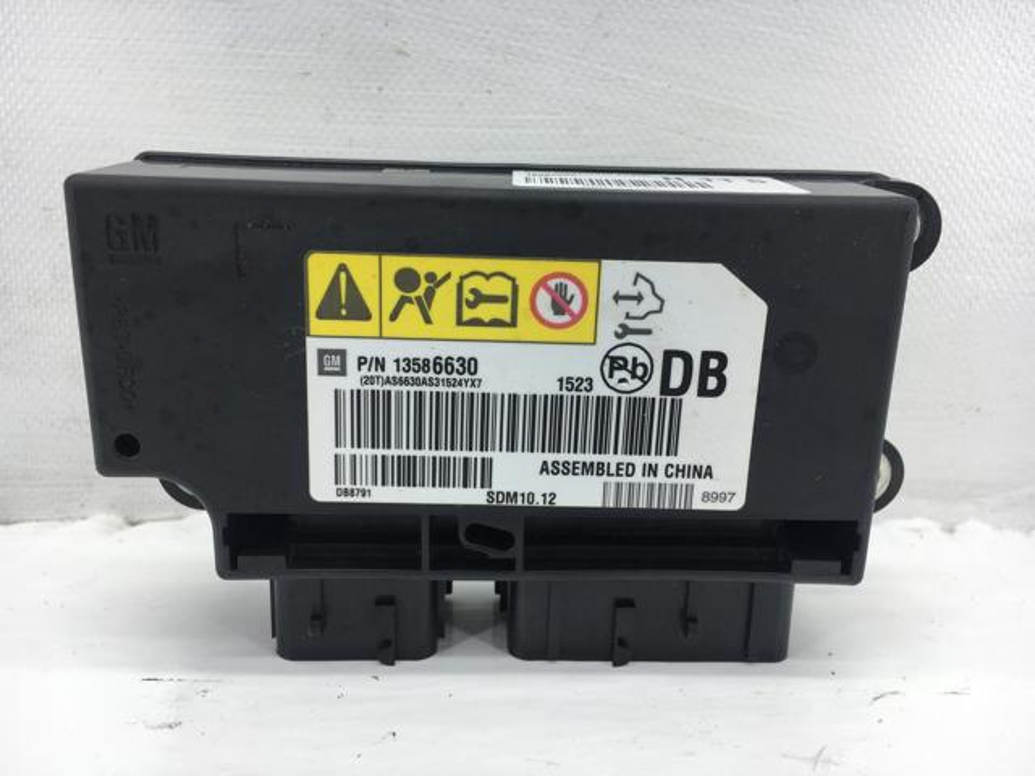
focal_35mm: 29
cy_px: 388
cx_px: 518
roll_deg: -1.3
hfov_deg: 61.7
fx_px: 867
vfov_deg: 48.2
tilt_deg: -14.0
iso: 25
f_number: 2.2
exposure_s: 1/118
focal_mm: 4.15
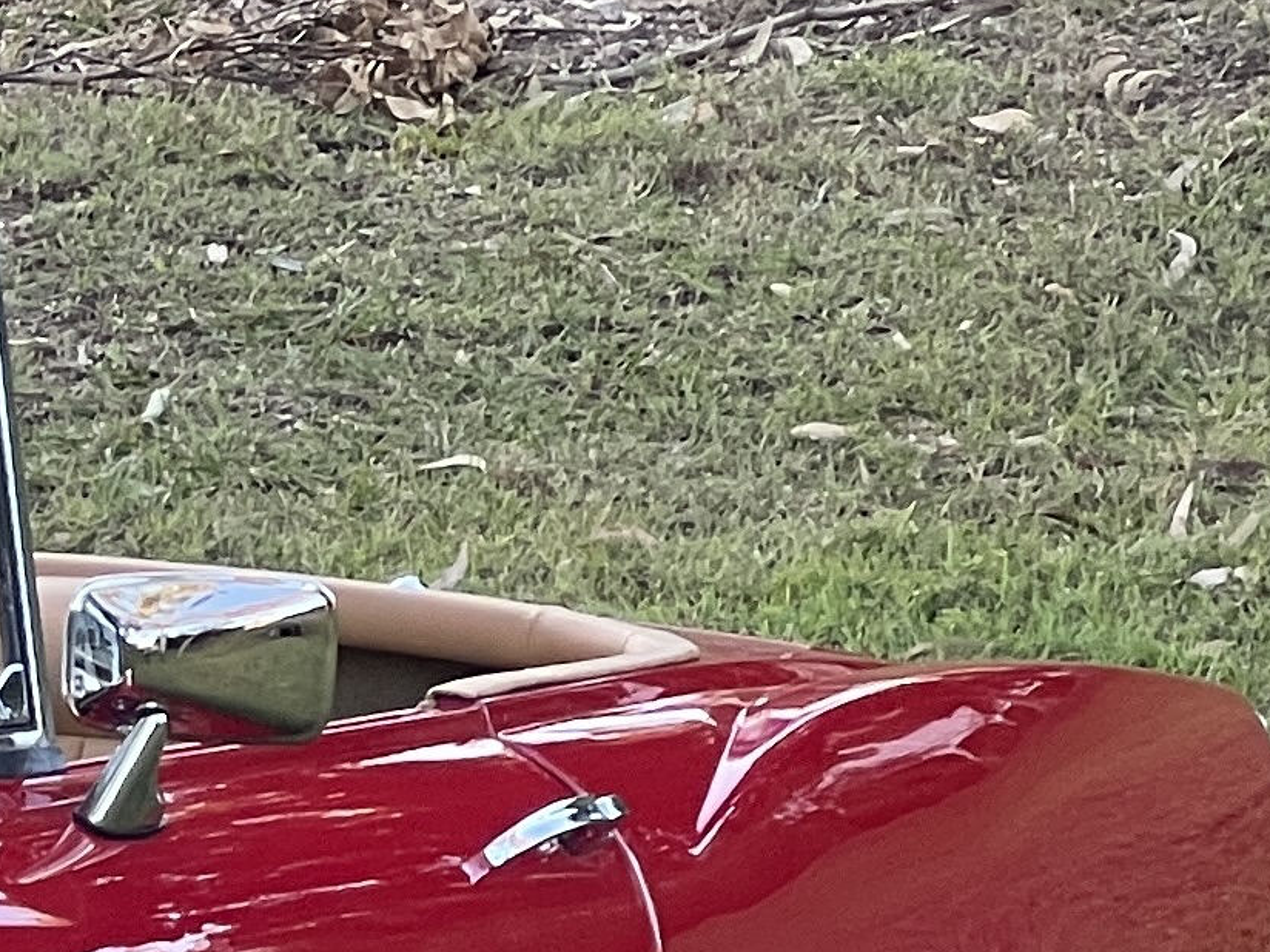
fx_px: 13831
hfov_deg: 5.1
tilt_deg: -6.6
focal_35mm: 377
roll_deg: -0.3
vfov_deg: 3.9
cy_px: 1337
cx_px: -1507
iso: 100
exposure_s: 1/99
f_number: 2.8
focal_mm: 9
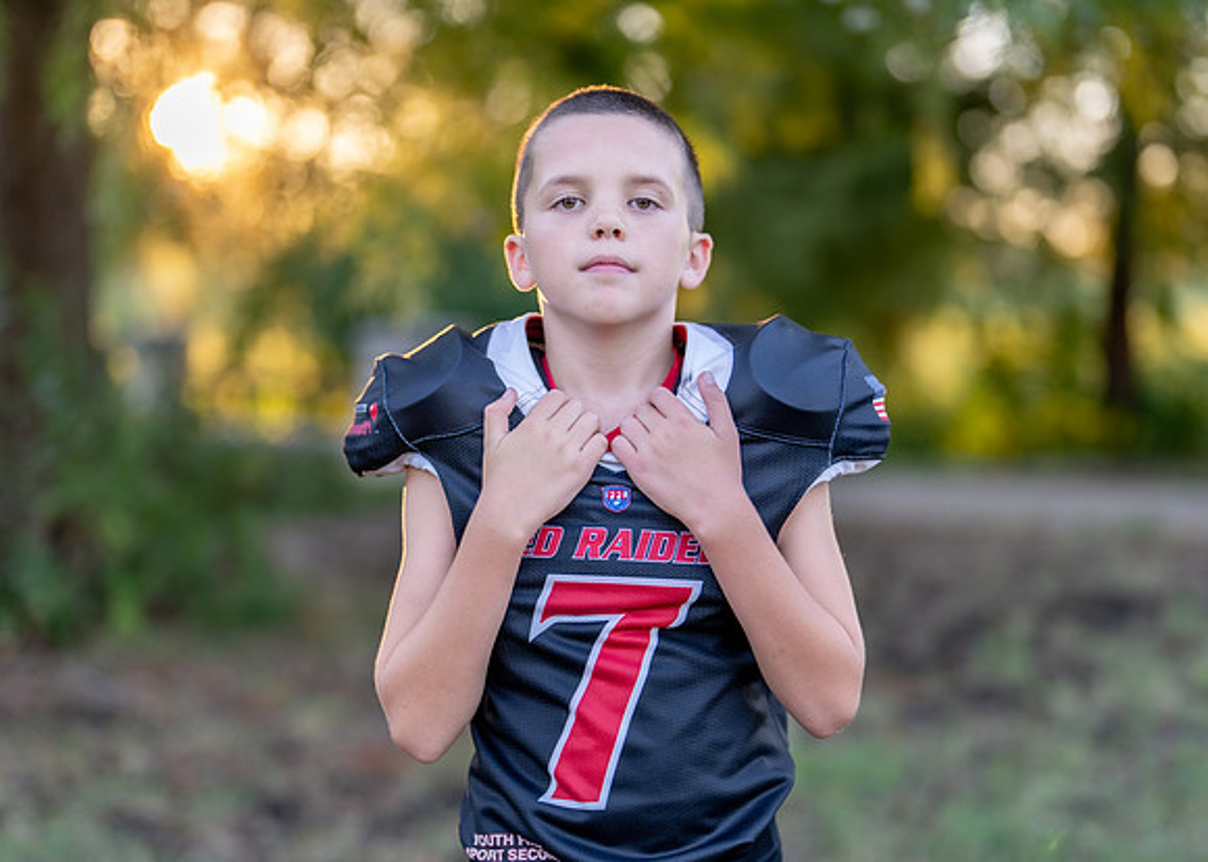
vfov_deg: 21.2
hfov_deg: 29.3
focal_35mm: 67
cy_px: 472
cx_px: 629
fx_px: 2308
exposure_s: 1/400
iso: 100
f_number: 1.2
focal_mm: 50
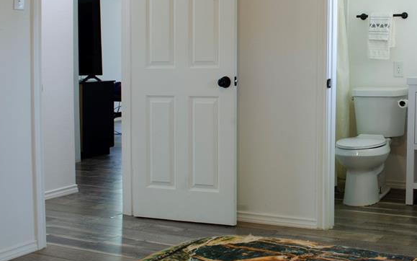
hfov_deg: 35.8
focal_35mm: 54
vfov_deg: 23.7
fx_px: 614
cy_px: 63
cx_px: 357
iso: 320
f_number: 11
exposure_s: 1/4
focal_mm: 20
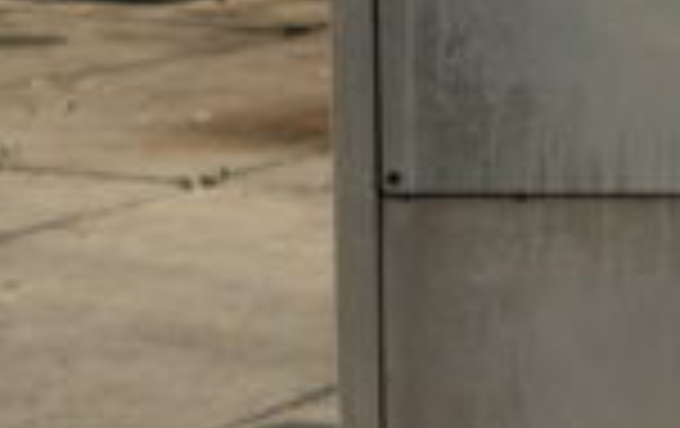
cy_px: 155
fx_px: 3843
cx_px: 1076
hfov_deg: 9.8
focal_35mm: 207
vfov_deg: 6.4
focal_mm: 30
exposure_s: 1/1250
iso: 400
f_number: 4
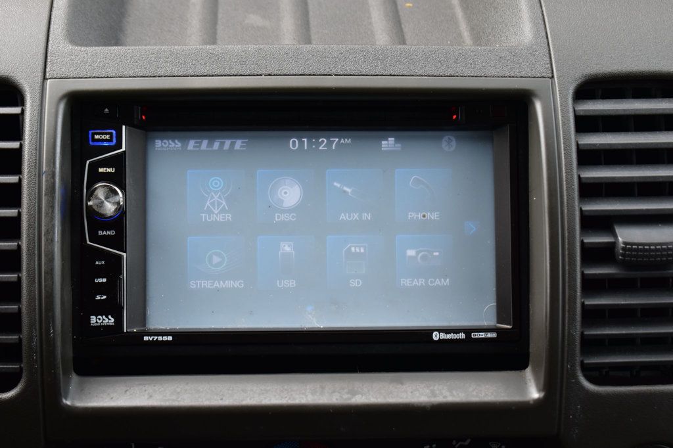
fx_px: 1542
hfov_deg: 24.6
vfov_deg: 16.5
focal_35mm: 82
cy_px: 224
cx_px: 336
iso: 400
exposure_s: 1/40
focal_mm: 55
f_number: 7.1
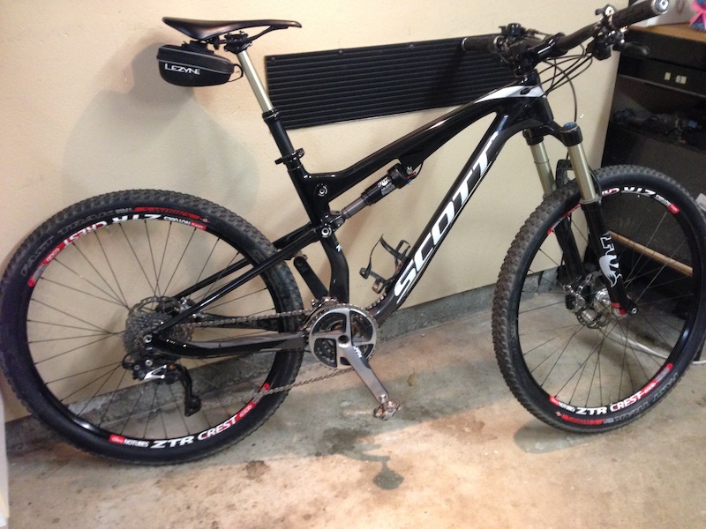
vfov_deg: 42.9
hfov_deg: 55.4
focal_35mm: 33
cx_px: 353
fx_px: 673
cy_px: 264
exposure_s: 1/20
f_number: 2.4
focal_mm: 4.12
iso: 320
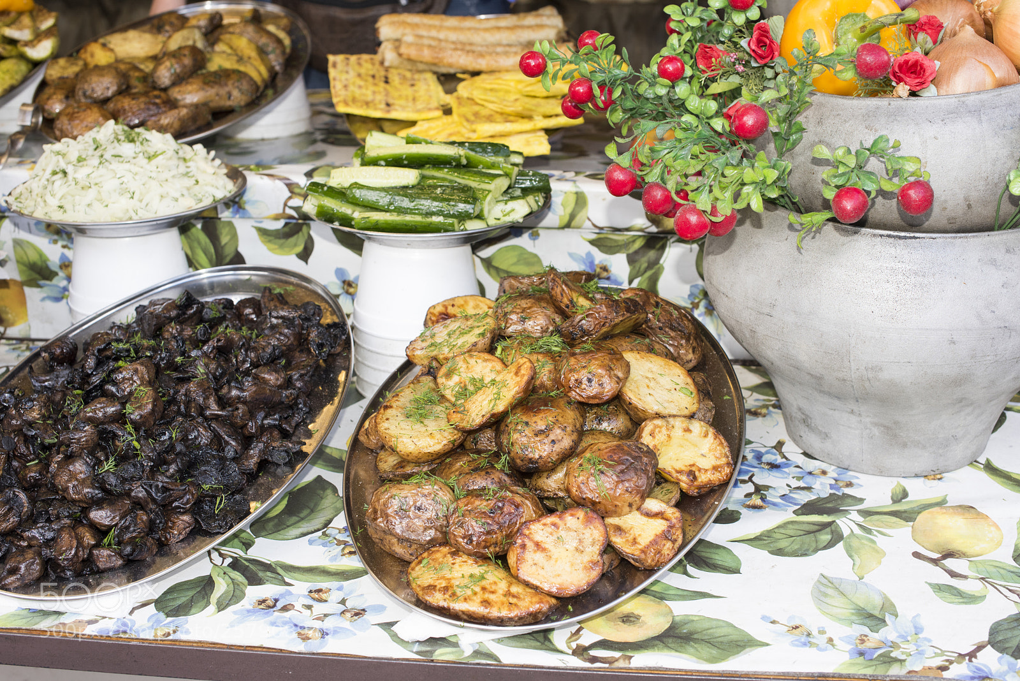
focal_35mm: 50
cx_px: 510
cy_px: 340
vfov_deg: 27.0
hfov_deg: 39.6
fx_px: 1417
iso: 500
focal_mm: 50
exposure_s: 1/100
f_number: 8
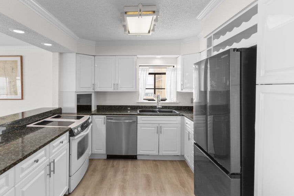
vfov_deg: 66.9
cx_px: 129
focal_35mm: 18
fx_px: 147
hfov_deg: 89.6
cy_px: 81
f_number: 4.5
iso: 100
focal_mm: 10
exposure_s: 1/15
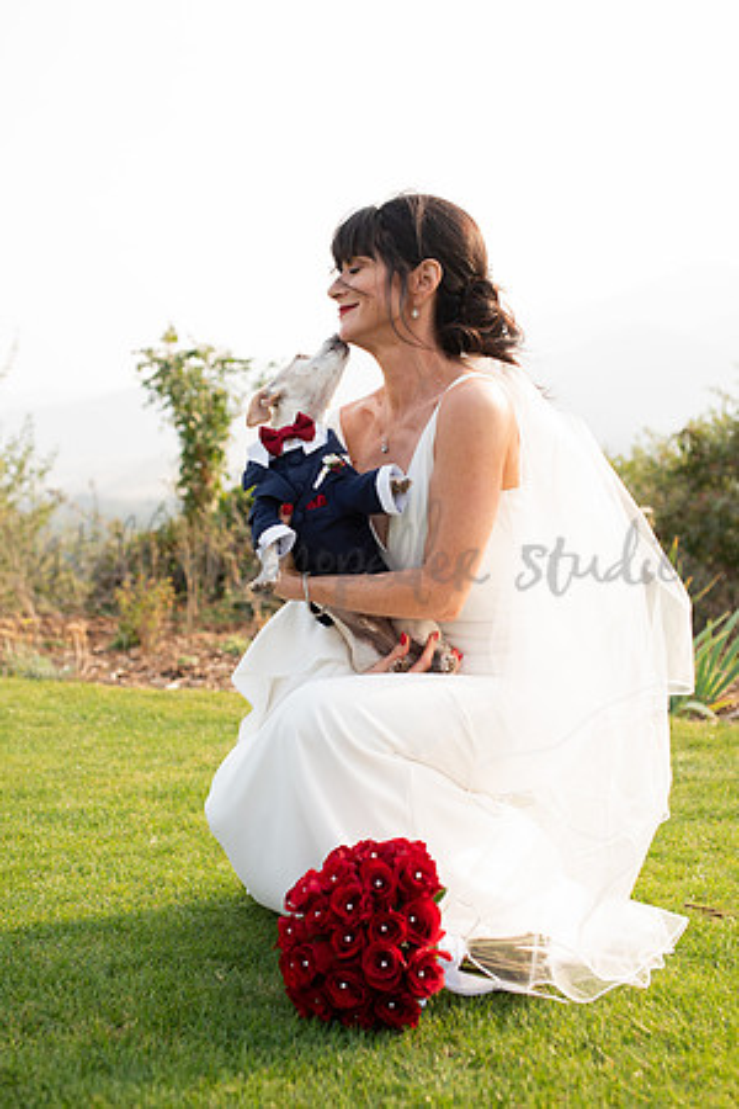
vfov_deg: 39.6
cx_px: 370
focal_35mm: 50
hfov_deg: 27.0
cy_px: 554
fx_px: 1539
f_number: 4
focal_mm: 50
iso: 160
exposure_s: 1/400
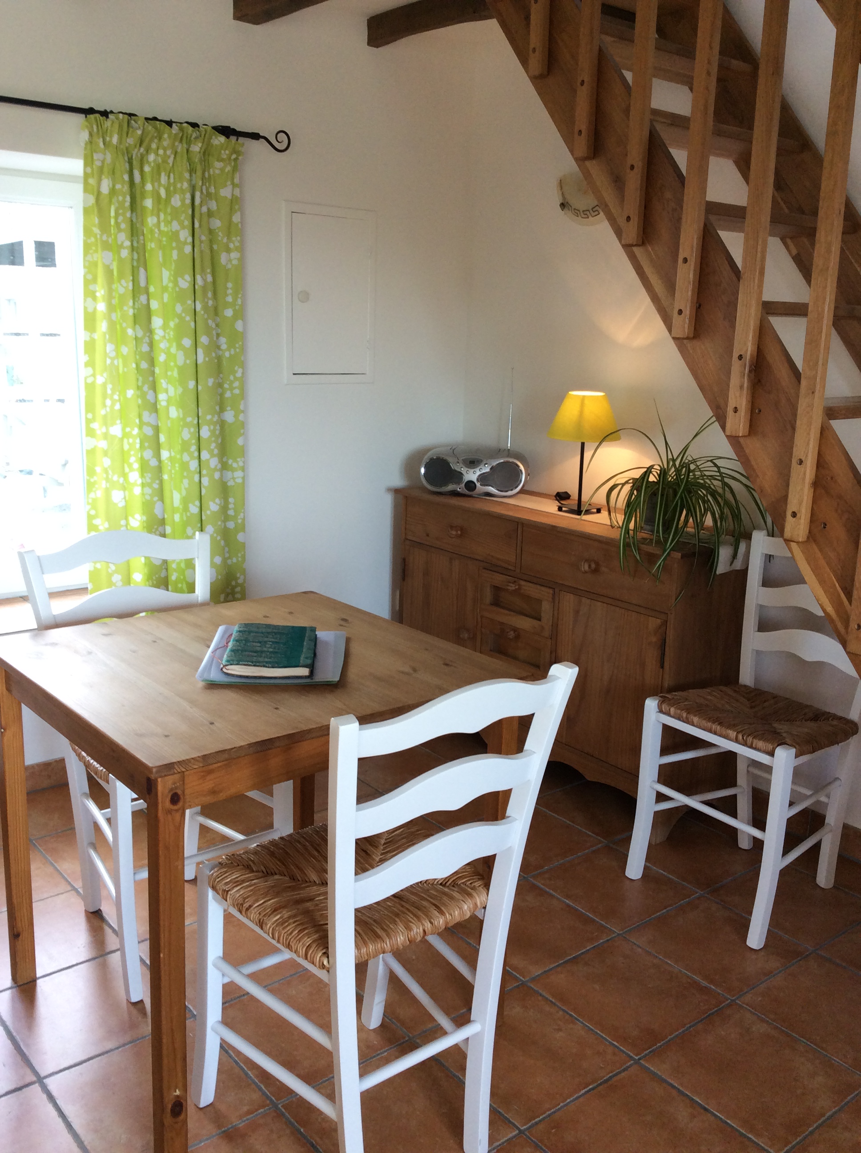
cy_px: 576
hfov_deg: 44.1
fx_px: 1064
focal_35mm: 32
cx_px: 430
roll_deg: -1.4
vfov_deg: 56.9
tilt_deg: -14.7
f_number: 2.4
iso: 40
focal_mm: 3.3
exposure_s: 1/40
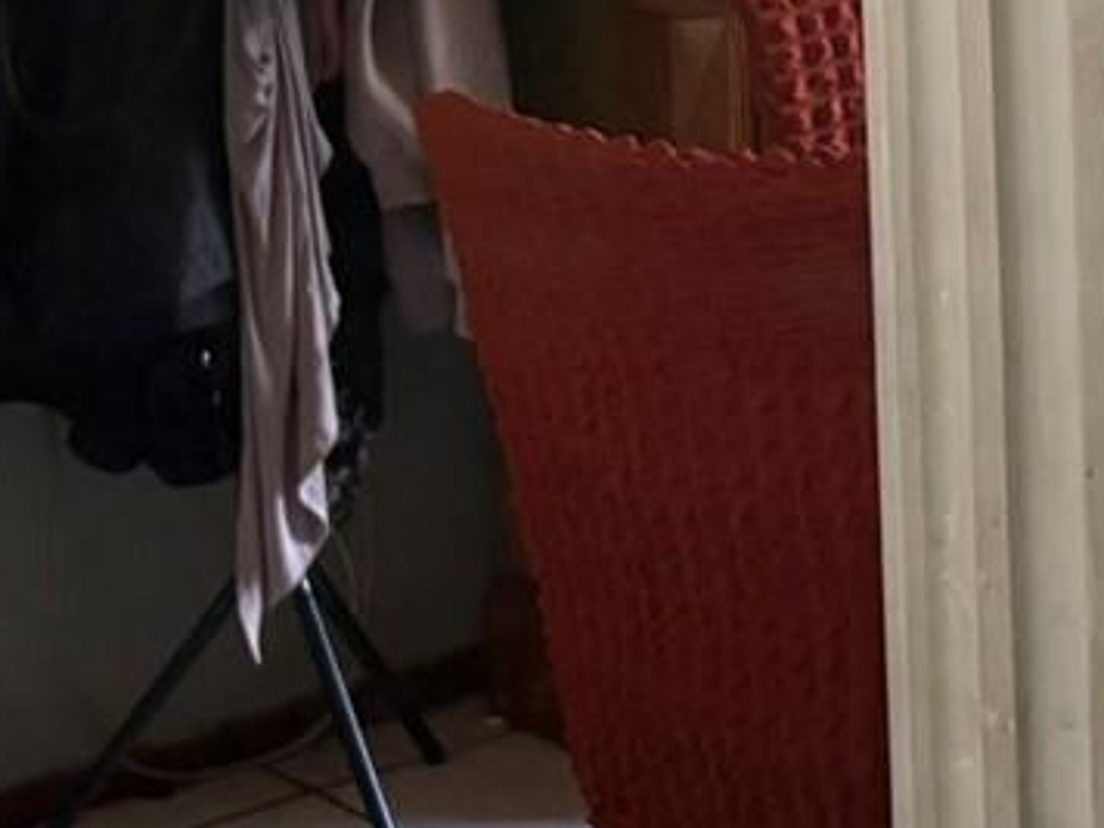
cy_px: -155
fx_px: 3731
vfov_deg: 12.4
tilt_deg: -8.9
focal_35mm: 117
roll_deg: +0.6
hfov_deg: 15.4
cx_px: 1693
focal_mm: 5.96
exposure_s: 1/60
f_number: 1.6
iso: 160
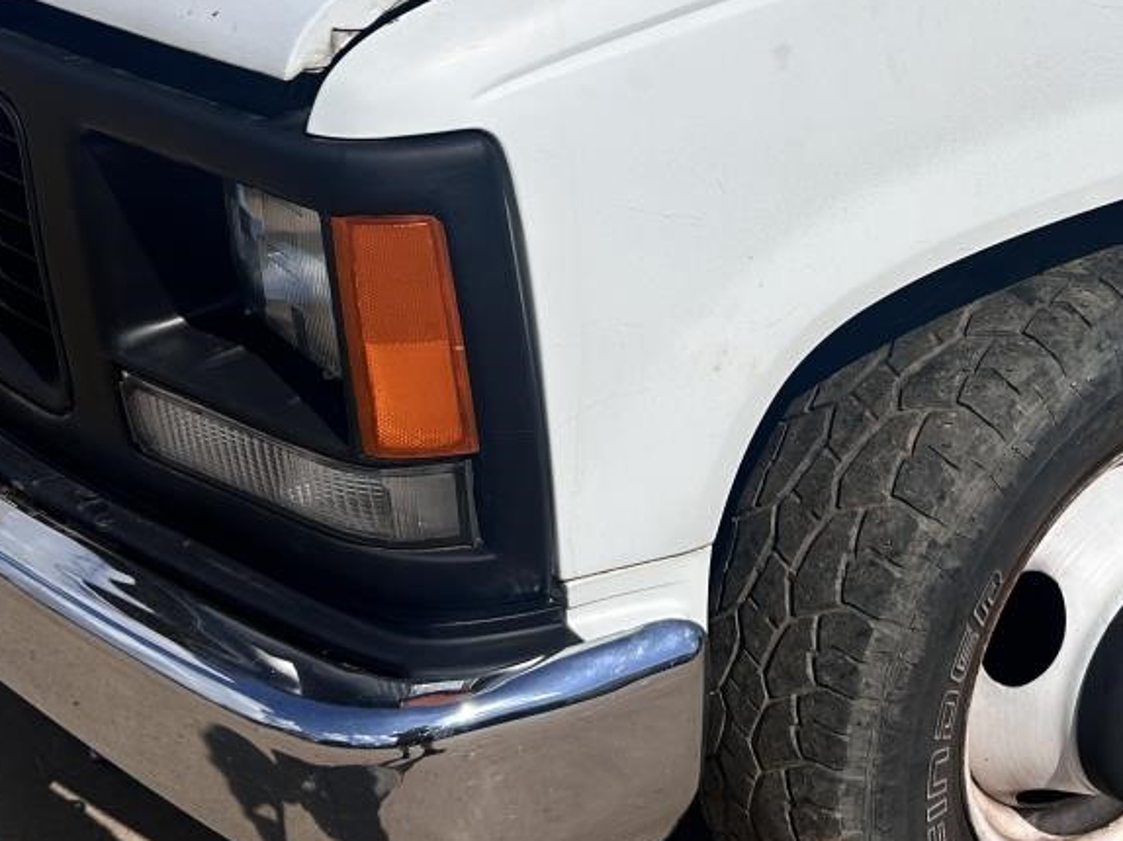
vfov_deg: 25.1
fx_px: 1881
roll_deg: -1.4
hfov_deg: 32.8
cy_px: 272
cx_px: 785
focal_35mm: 58
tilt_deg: -25.4
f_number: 1.5
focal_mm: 5.7
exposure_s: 1/14286
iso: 50
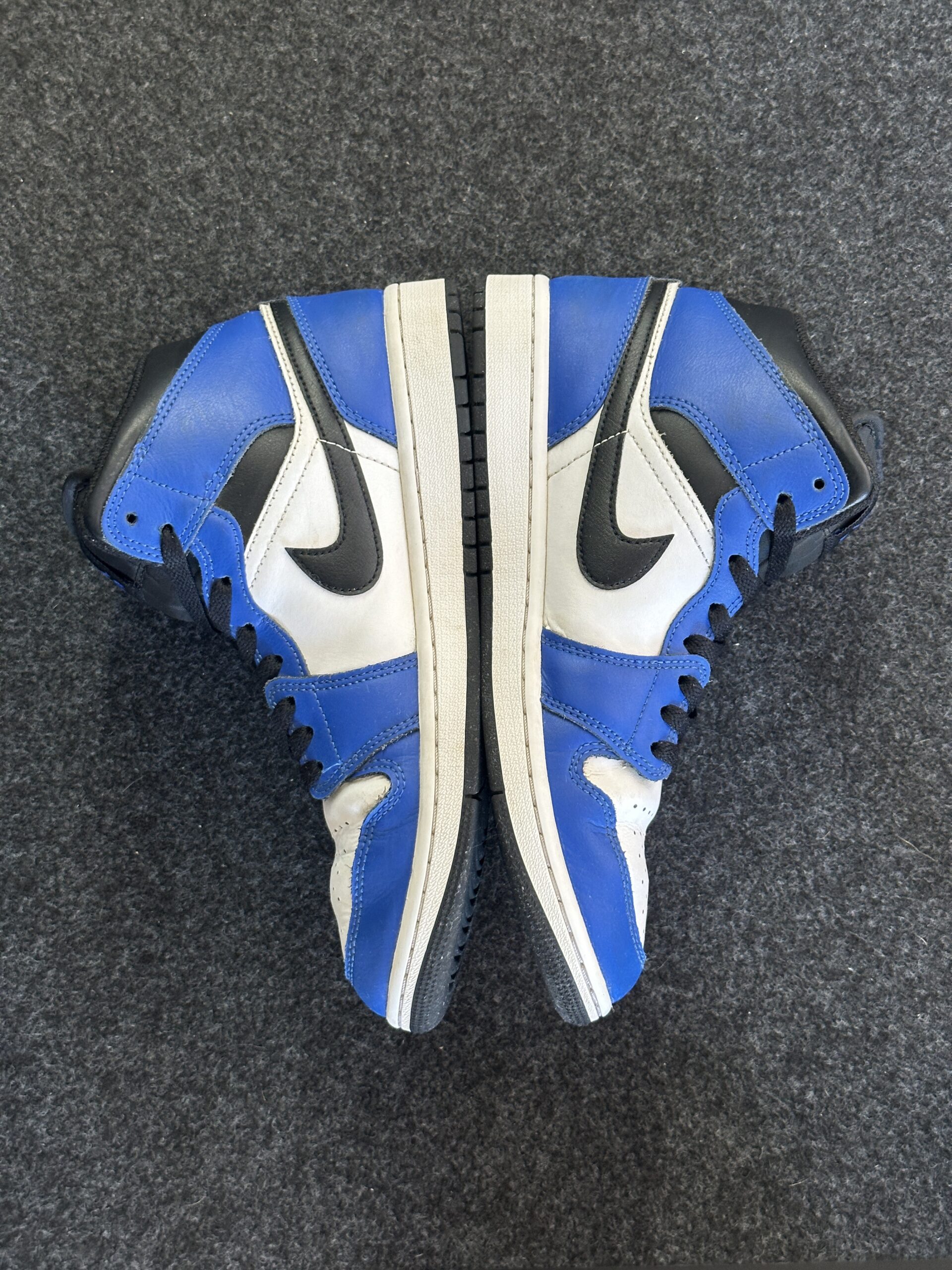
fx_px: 1760
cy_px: 635
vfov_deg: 39.7
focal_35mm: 48
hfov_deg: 30.3
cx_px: 476
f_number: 1.78
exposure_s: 1/50
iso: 160
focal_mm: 6.86
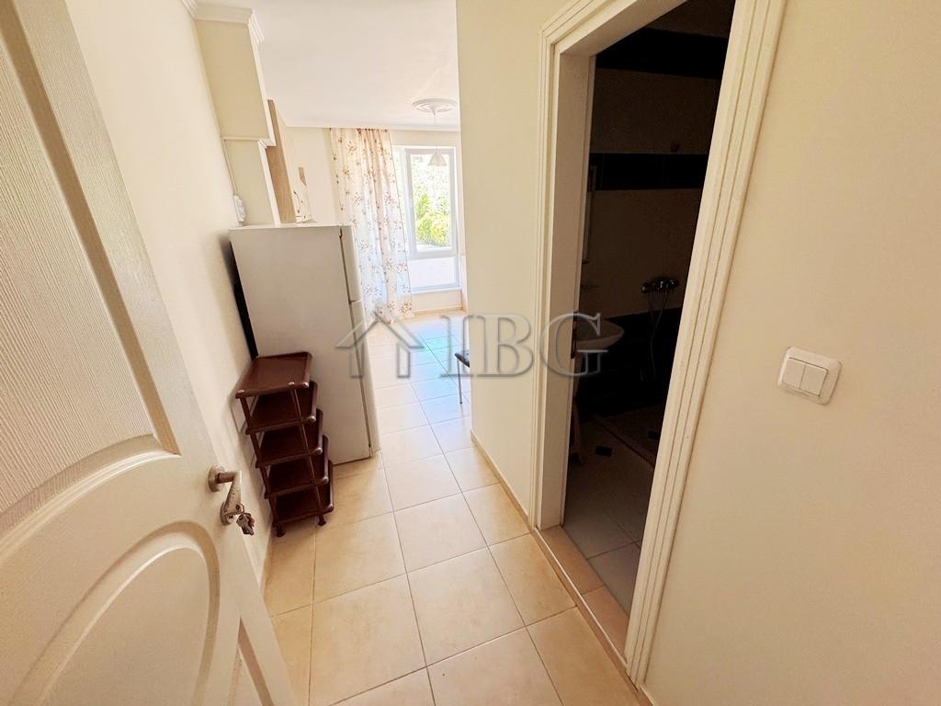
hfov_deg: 102.1
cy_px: 353
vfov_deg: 85.7
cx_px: 470
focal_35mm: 14
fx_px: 381
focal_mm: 2.22
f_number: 2.2
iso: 250
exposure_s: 1/100
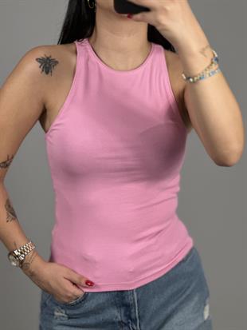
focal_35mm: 77
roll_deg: -1.5
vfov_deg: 25.3
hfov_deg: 19.1
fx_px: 732
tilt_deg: -29.2
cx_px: 124
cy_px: 165
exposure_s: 1/100
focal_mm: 9
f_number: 2.8
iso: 125
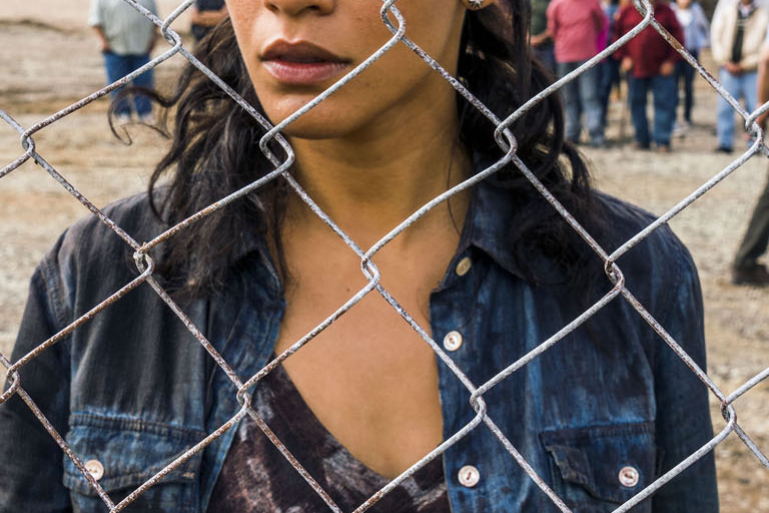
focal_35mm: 75
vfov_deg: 18.1
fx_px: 1602
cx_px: 344
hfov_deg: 27.0
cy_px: 186
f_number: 10
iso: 500
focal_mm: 36
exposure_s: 1/250
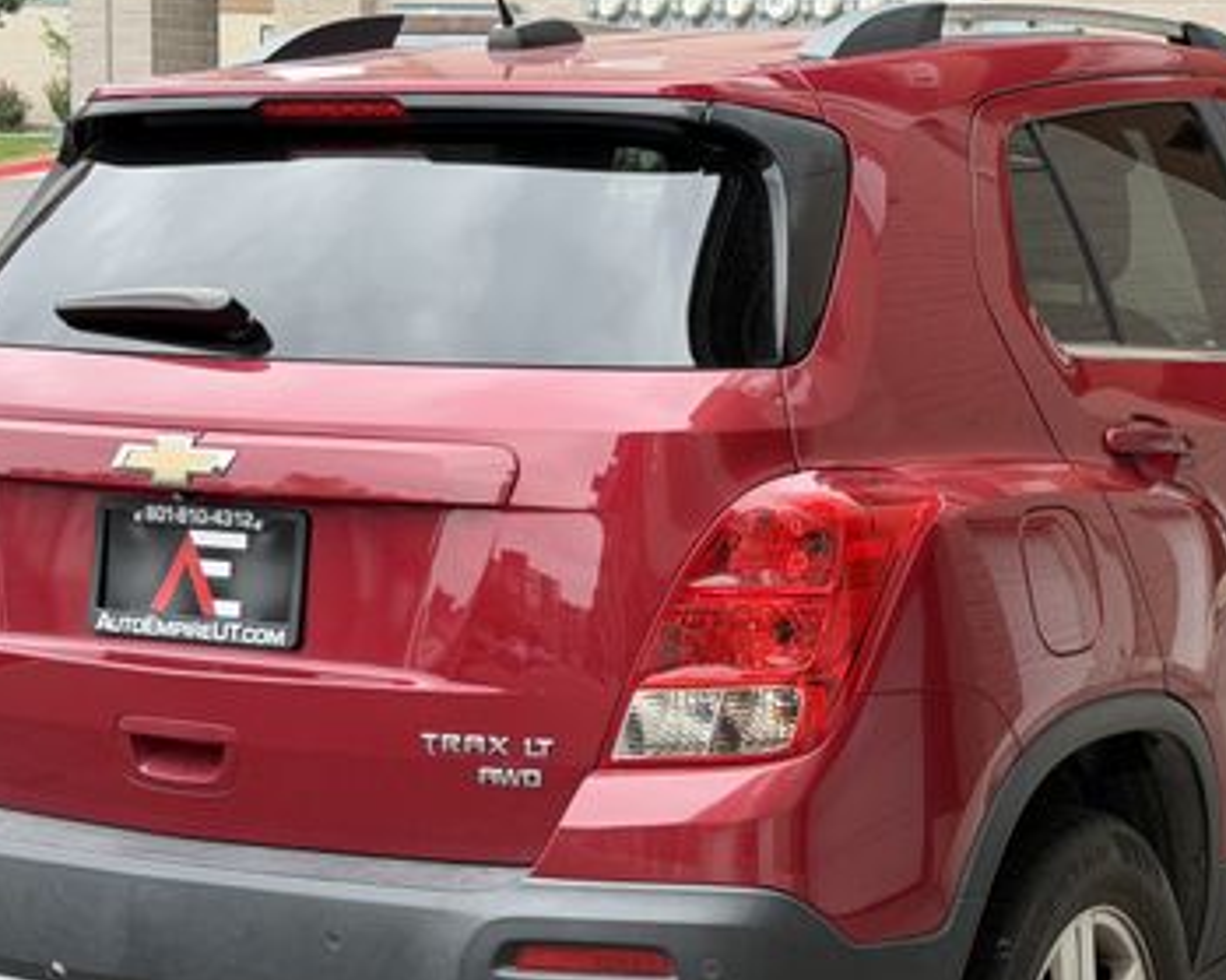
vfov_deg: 17.8
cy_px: 622
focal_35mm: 86
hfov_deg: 22.1
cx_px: 826
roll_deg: -1.9
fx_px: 3120
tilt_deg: -8.3
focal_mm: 6.76
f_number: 1.78
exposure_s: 1/574
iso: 64
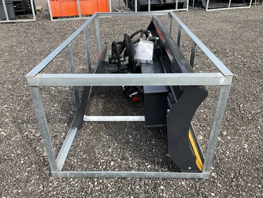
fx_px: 220
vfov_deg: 48.2
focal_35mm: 29
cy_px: 99
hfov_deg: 61.7
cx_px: 132
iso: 25
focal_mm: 3
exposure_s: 1/519
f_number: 1.8
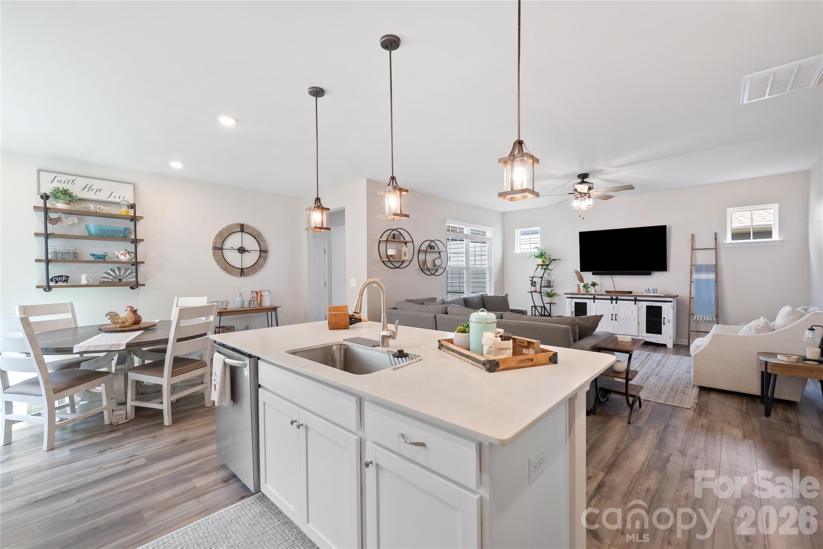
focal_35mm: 15
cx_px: 412
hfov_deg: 100.4
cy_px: 274
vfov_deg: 77.4
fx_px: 343
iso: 100
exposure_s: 2
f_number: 10
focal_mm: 15
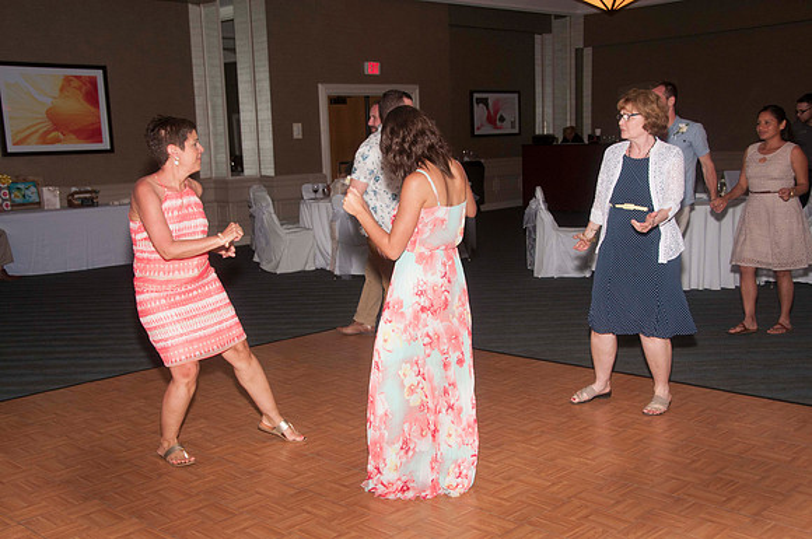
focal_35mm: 40
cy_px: 270
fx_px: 912
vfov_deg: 32.9
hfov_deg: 48.0
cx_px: 406
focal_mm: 27
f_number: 5.6
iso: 400
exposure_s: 1/60
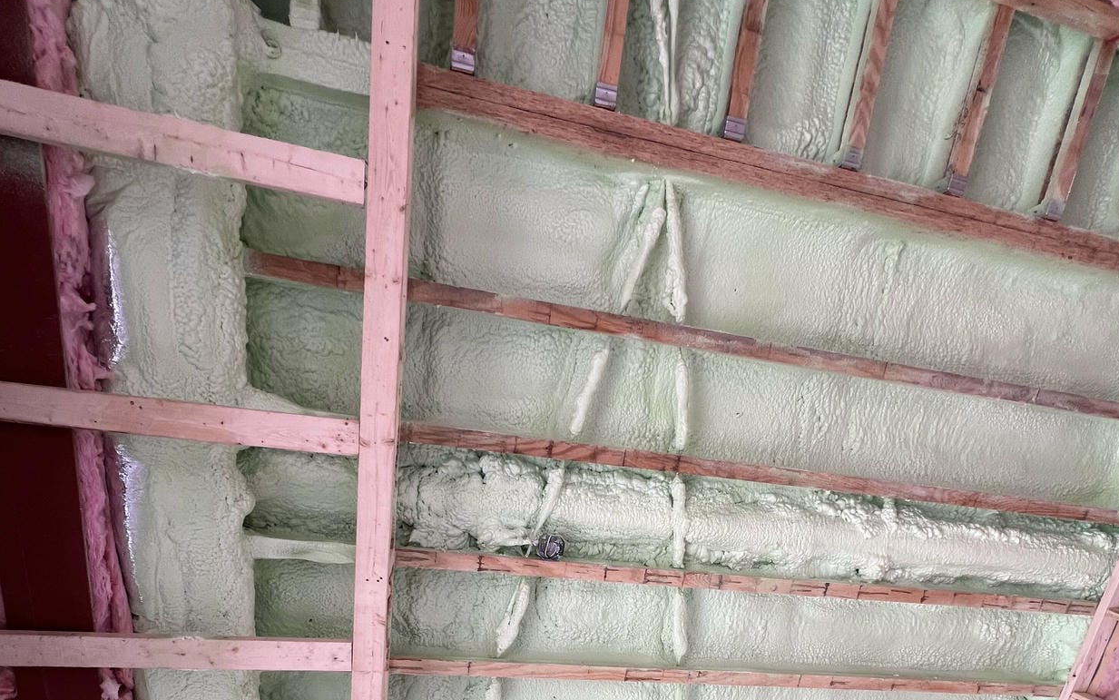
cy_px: 628
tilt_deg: +68.5
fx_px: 580
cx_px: 549
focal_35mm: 19
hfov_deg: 88.0
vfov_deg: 54.4
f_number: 1.8
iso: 50
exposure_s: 1/99
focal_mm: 1.57
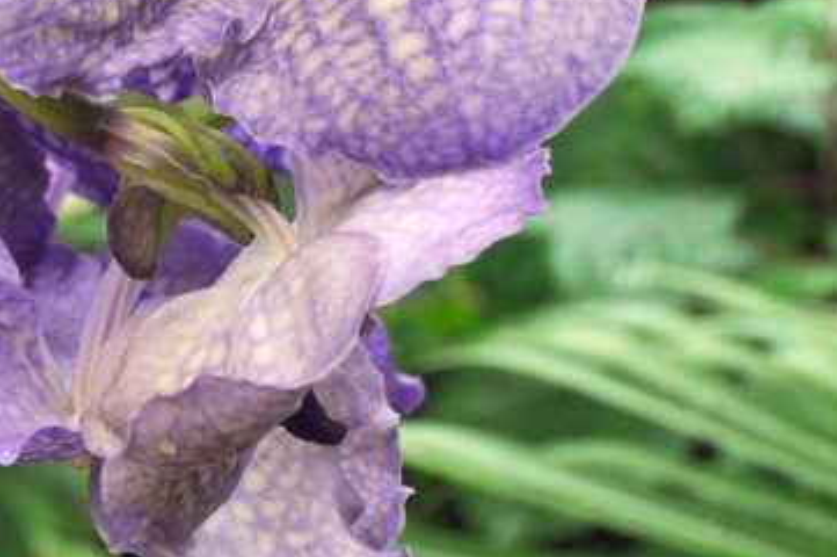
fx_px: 3360
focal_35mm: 145
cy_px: -57
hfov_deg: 14.0
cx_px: -21
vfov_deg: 9.4
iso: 640
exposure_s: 1/60
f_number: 6.3
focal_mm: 29
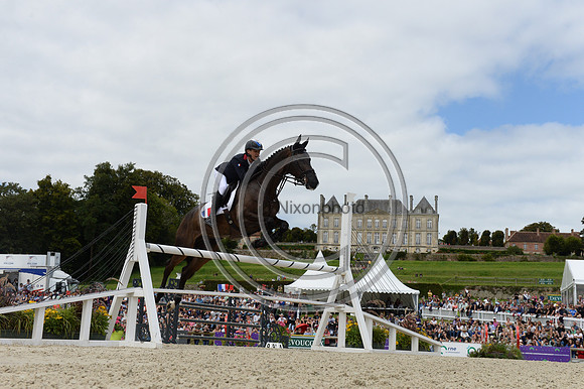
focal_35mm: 50
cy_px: 194
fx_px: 811
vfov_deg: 27.0
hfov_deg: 39.6
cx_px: 292
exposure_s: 1/3200
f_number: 9
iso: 1250
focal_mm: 50
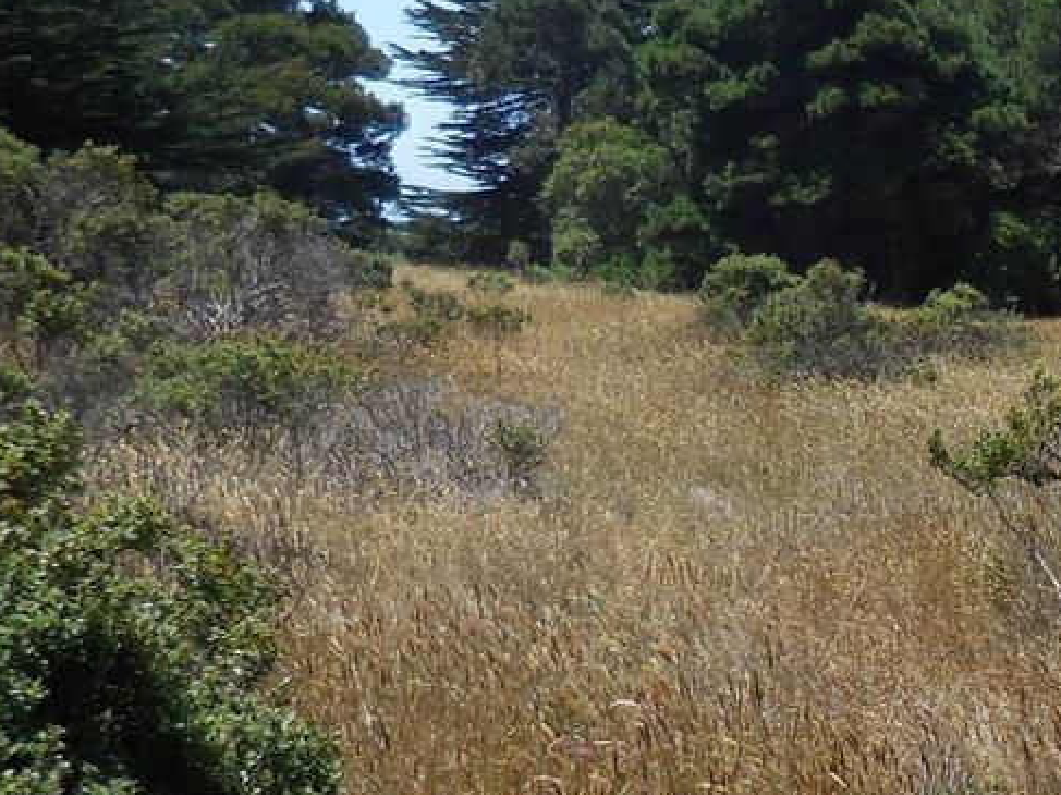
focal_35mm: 77
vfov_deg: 19.1
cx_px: 1229
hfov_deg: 23.4
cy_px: 431
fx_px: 2360
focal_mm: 4.5
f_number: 3.3
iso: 125
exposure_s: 1/1250
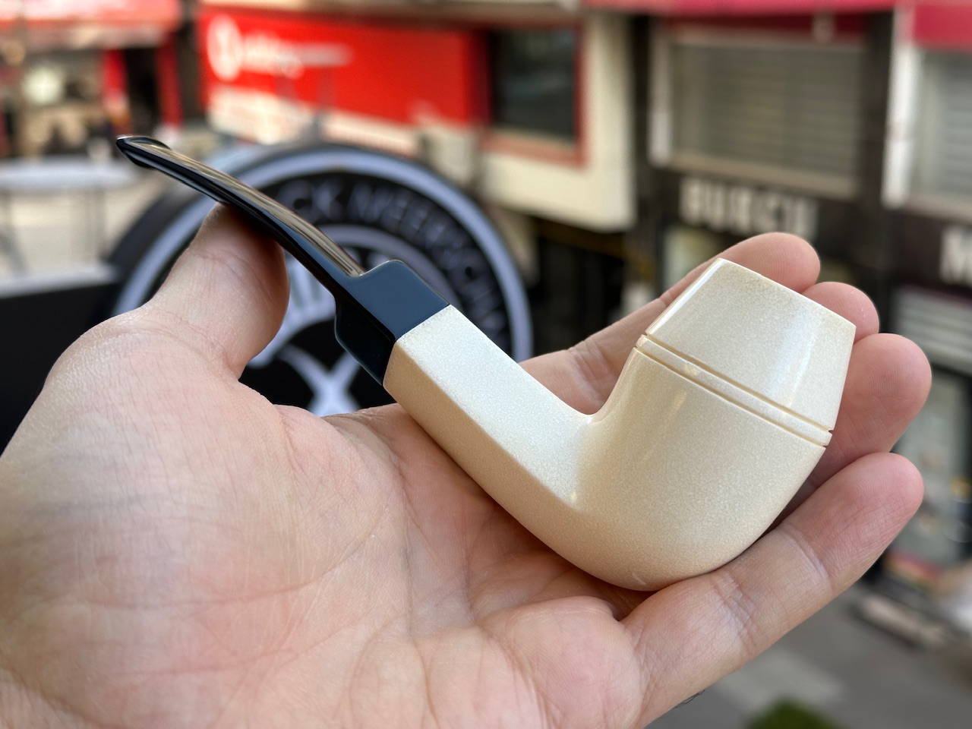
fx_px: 1348
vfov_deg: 30.3
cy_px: 364
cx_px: 486
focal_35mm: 48
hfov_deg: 39.7
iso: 64
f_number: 1.78
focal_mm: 6.86
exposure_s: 1/309
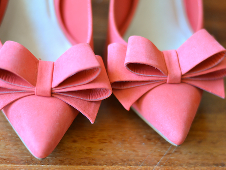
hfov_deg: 23.8
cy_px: 85
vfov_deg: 18.0
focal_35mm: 82
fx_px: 535
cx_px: 108
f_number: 1.8
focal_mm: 50
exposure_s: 1/60
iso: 400
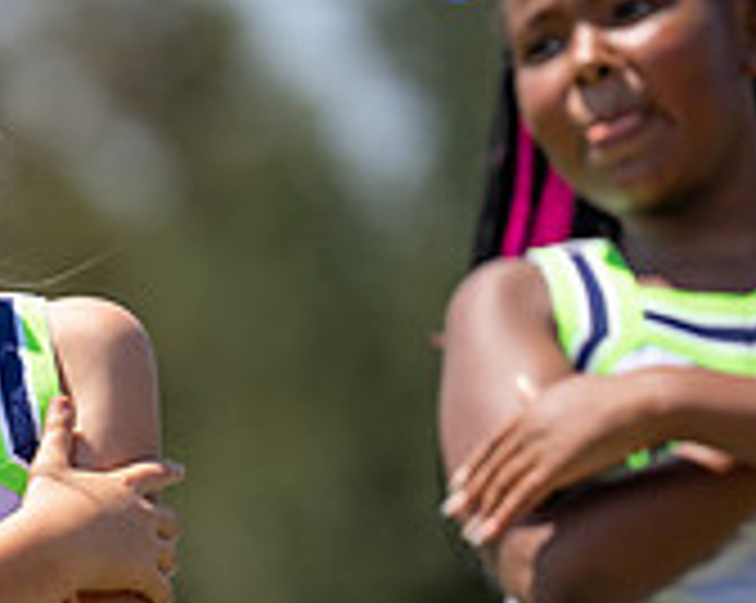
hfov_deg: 3.0
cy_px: 531
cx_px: -122
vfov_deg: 2.4
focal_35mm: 639
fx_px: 14281
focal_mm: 182
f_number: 2.8
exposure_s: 1/1600
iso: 100
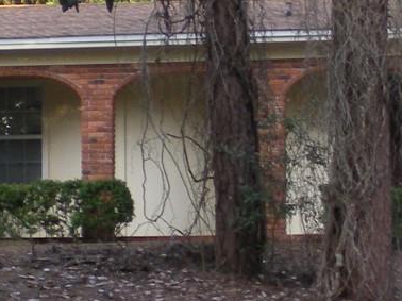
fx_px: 1869
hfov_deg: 12.3
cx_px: 233
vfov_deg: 9.2
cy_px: 195
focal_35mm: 161
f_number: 3.1
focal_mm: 6.3
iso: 83
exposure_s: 1/59.6
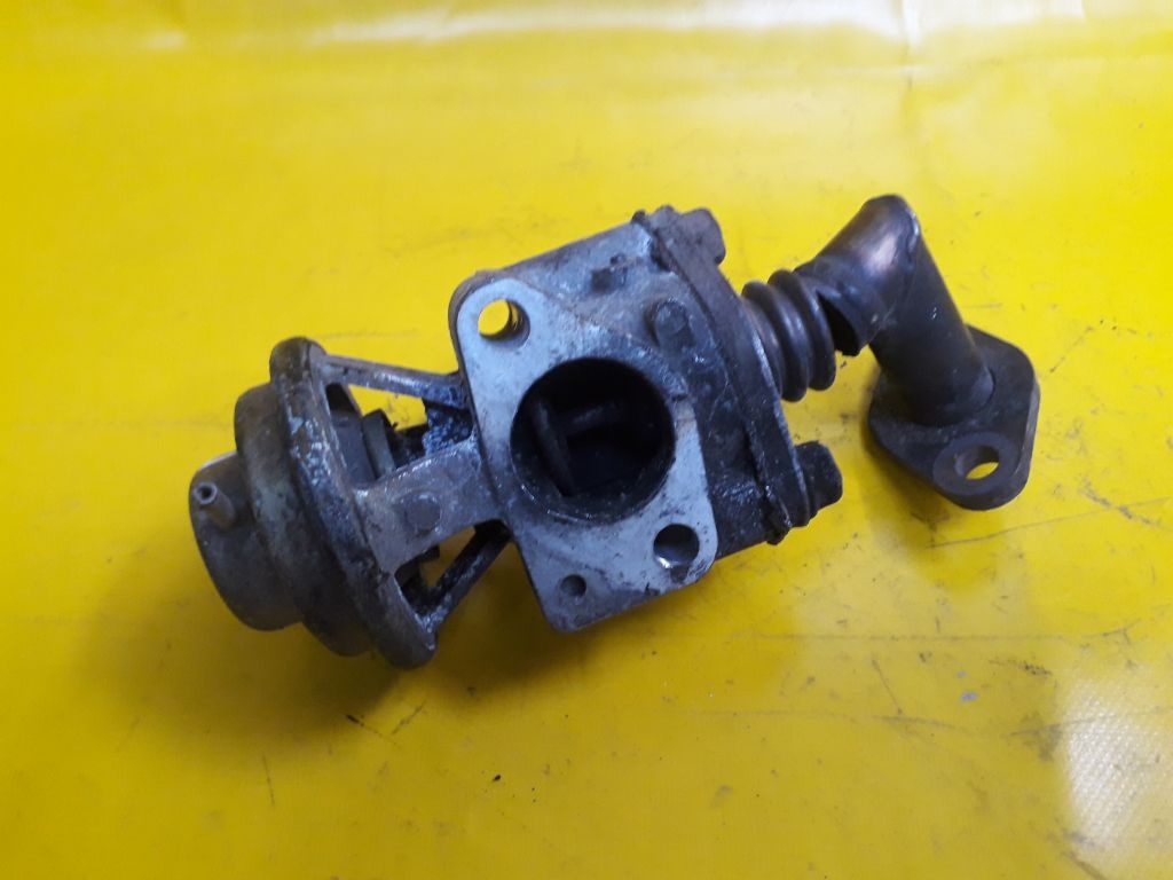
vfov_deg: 51.4
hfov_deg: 65.3
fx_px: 915
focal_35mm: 27
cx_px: 586
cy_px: 440
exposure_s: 1/25
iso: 160
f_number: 1.9
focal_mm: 3.6
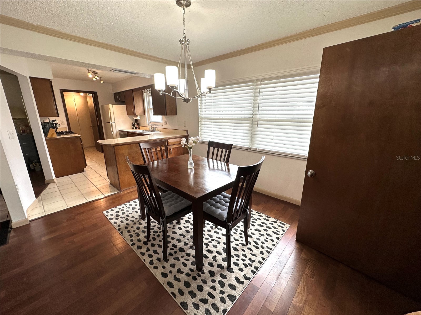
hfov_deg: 102.1
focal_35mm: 14
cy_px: 158
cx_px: 210
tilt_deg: -14.1
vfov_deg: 85.7
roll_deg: +0.2
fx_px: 170
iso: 100
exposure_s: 1/120
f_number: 2.2
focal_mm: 2.22
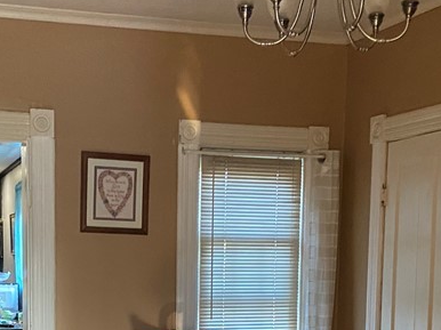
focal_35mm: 69
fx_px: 878
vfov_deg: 20.3
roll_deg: -0.3
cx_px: 178
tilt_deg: -5.9
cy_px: 360
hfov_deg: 28.1
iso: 640
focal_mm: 4.25
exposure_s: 1/40
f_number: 1.8
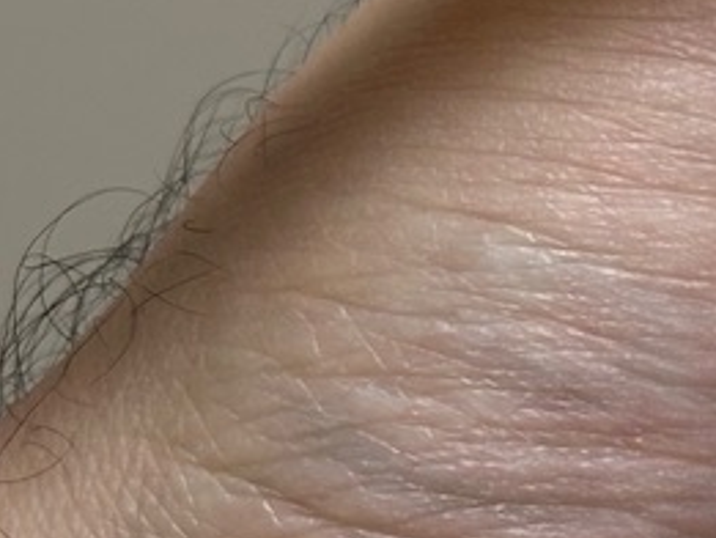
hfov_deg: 8.2
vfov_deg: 6.3
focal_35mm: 235
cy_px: -239
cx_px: 1095
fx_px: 4863
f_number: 1.78
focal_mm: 6.86
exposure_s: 1/121
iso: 80
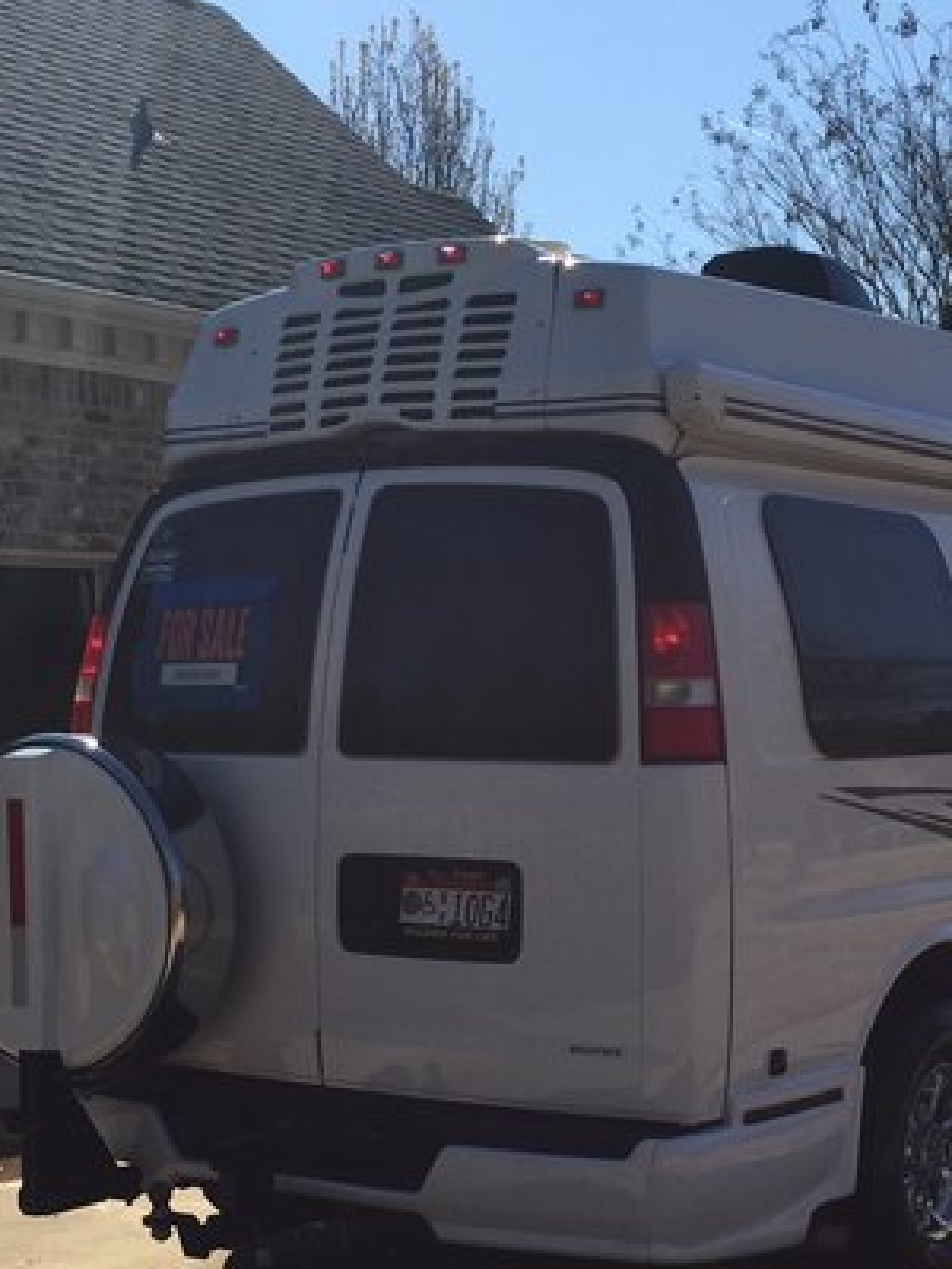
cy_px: 964
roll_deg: +0.2
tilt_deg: -7.0
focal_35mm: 58
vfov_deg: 32.6
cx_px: 587
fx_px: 2127
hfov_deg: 25.2
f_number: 2.2
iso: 32
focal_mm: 4.15
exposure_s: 1/2639
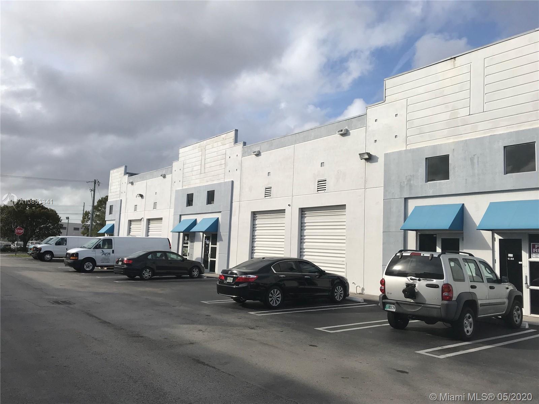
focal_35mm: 28
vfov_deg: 49.7
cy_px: 202
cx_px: 270
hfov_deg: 63.4
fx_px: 436
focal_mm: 3.99
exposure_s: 1/2591
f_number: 1.8
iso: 20
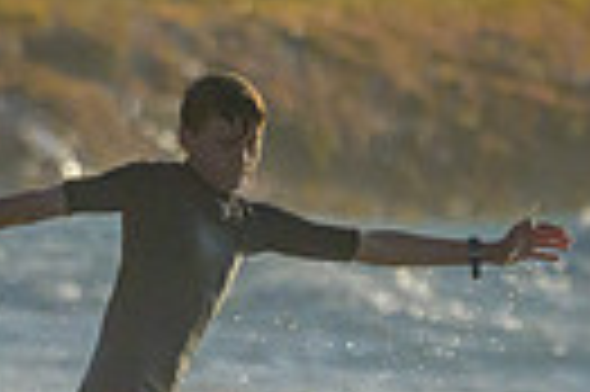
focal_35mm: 4871
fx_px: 79730
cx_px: -12
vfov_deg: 0.3
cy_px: 448
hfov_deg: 0.4
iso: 2000
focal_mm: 800
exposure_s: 1/2000
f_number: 6.3
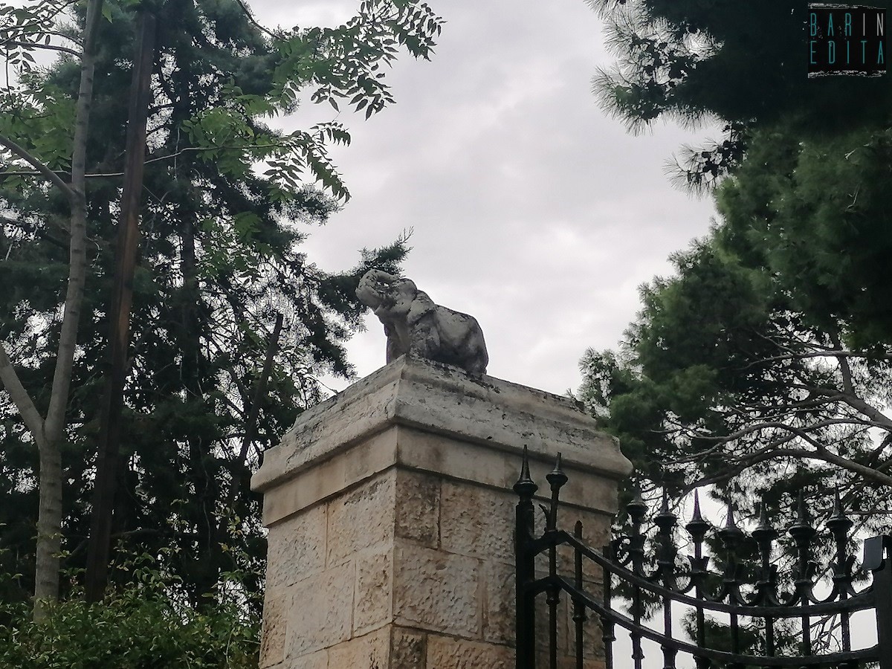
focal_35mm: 70
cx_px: 446
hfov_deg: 27.8
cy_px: 334
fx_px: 1804
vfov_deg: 21.0
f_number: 1.8
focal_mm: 4.75
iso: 50
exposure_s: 1/210
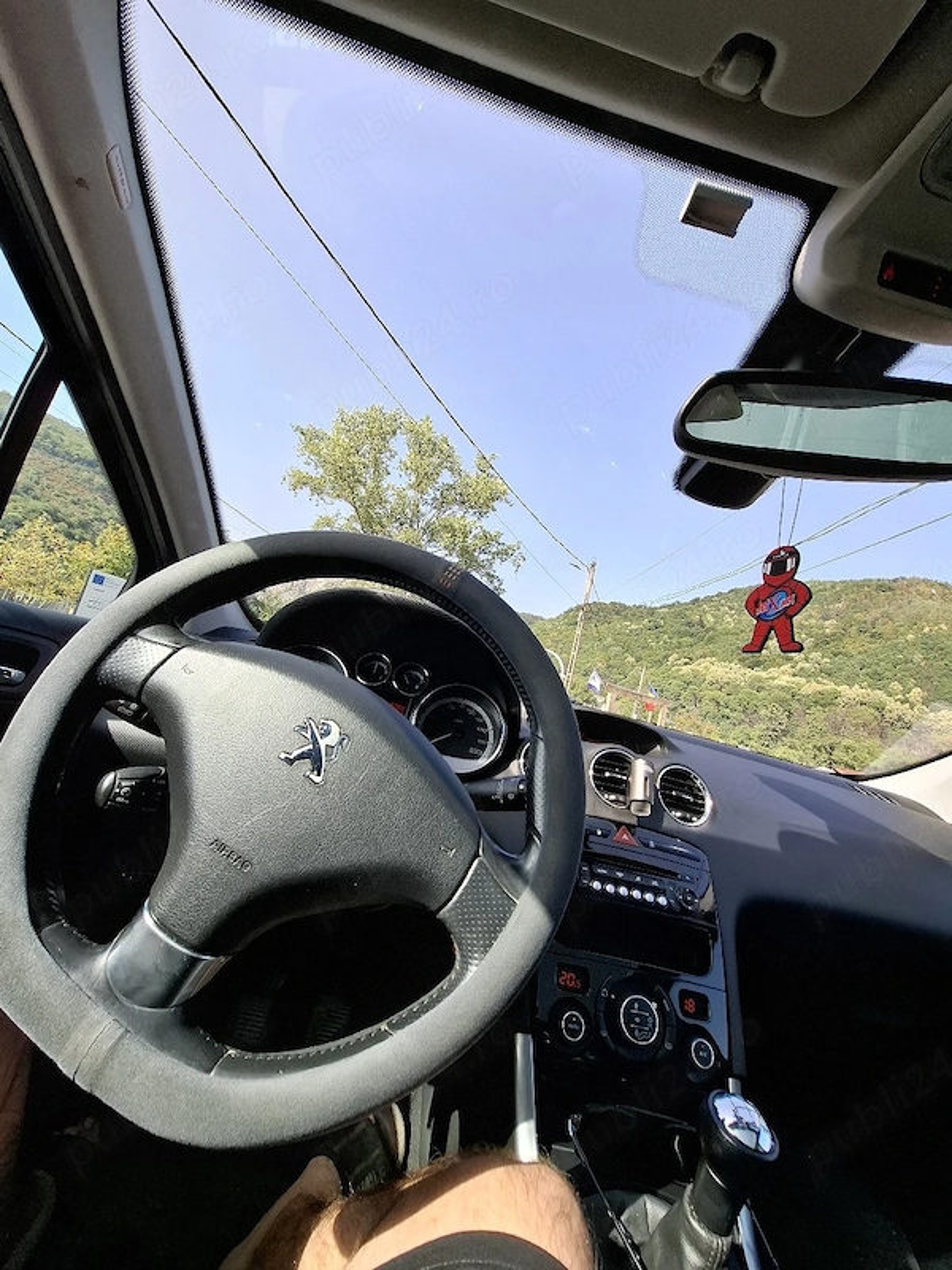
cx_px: 476
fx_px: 477
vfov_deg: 106.2
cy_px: 635
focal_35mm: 13
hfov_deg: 89.9
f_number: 2.2
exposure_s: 1/312
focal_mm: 1.74
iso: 40
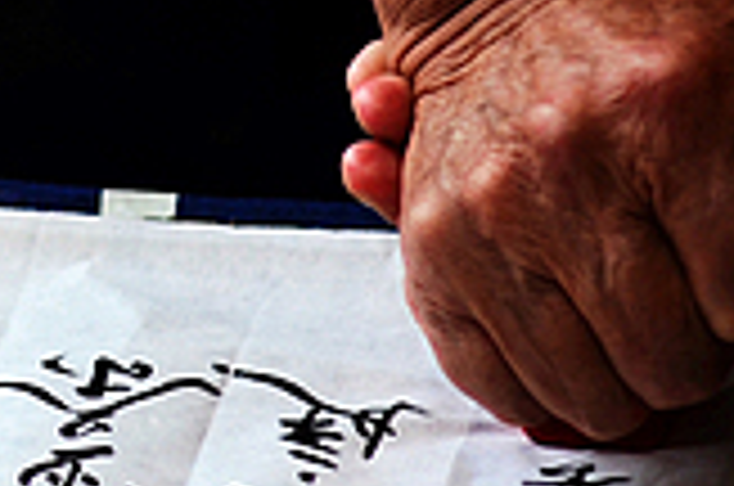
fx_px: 6573
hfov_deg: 6.3
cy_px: 358
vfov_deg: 4.2
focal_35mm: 323
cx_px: -558
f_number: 2.2
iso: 125
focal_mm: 50
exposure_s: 1/160
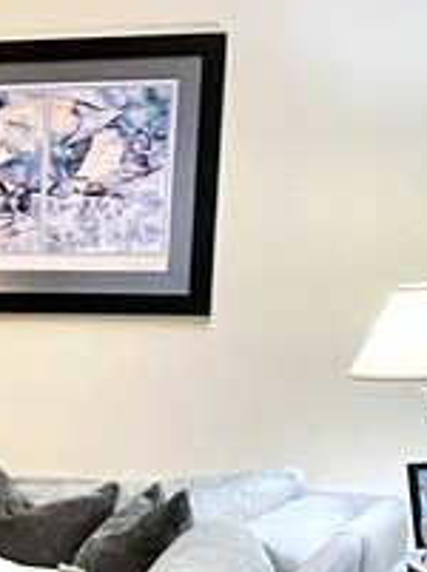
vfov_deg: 13.9
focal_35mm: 140
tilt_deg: -7.4
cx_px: -680
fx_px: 2310
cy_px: 595
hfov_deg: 9.2
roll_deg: +0.3
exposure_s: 1/60
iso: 500
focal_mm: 4.25
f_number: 1.8
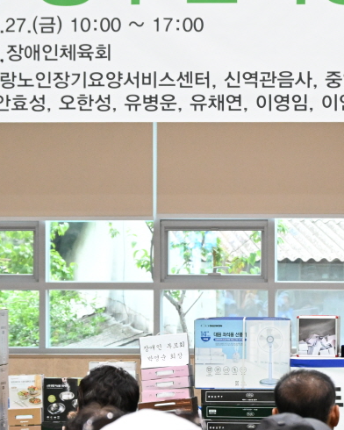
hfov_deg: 8.3
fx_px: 2342
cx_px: 420
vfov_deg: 10.5
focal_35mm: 184
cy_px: 287
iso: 3200
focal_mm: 64
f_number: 6
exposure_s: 1/100
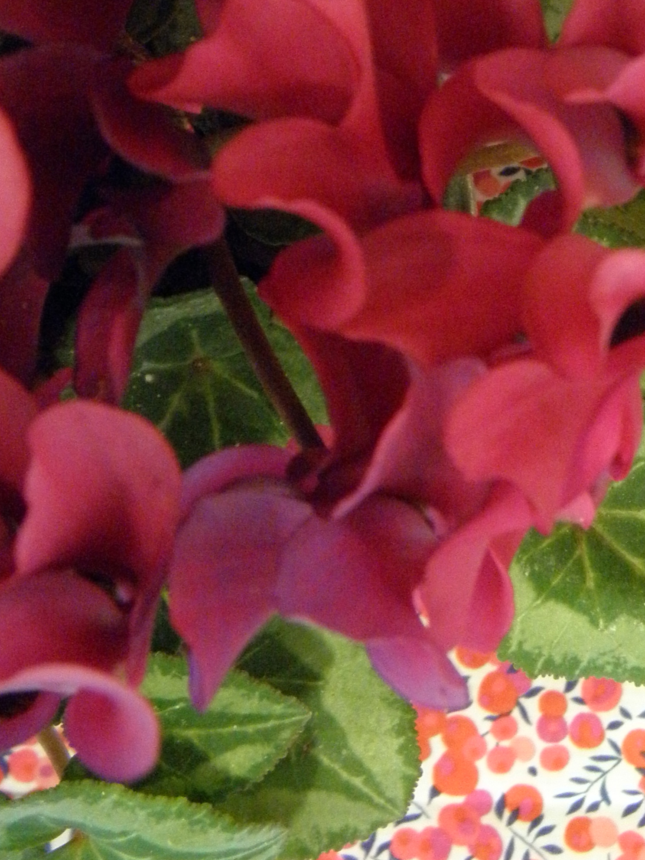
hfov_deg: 17.7
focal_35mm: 82
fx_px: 2037
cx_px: 598
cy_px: 94
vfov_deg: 23.3
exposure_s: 1/20
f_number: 3.8
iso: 400
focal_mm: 7.5
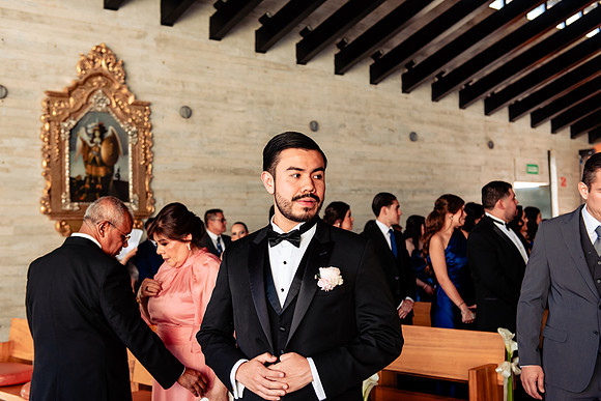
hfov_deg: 42.8
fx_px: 768
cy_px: 200
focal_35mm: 46
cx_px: 300
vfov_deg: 29.3
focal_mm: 45
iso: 640
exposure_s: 1/250
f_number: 3.5
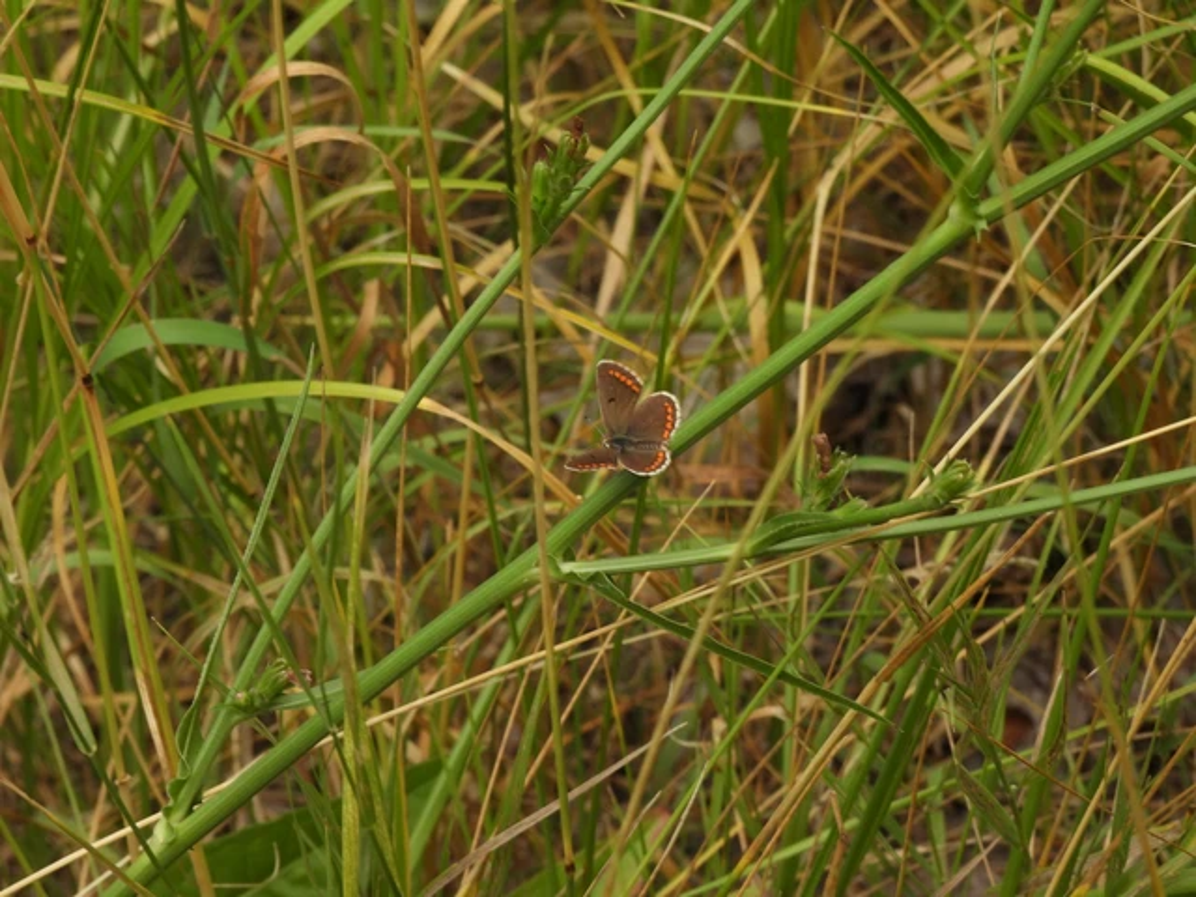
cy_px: 448
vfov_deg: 6.2
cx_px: 598
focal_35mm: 240
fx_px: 8292
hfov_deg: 8.2
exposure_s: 1/160
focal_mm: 42.8
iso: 100
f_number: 5.6
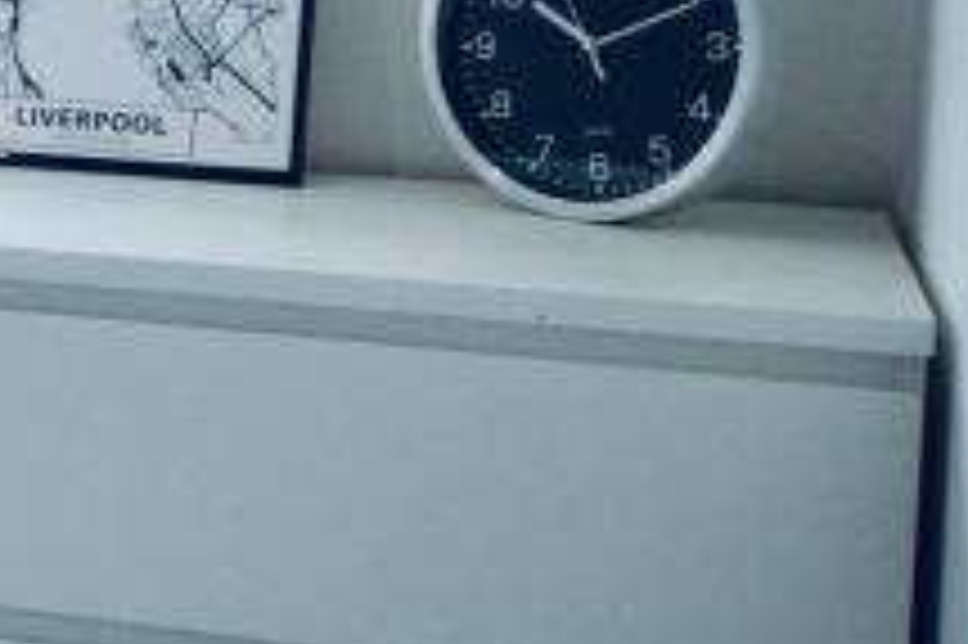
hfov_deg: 13.7
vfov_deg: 11.2
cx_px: -1126
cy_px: -25
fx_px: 3261
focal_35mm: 121
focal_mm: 17
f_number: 5.3
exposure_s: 1/125
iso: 400
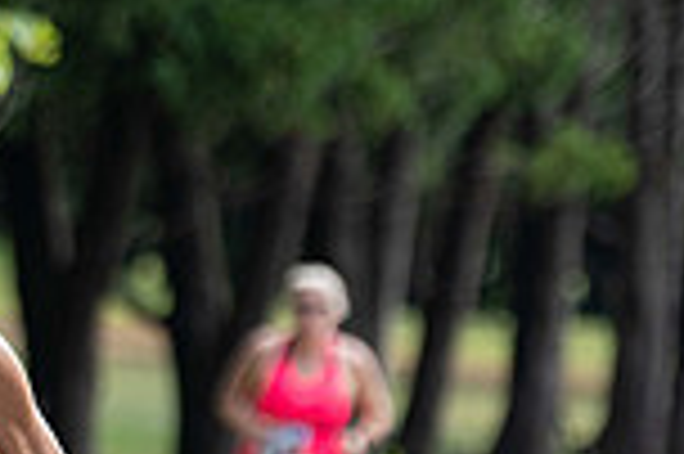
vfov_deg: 2.3
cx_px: -266
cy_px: 677
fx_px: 11236
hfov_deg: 3.5
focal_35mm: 592
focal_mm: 155
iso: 250
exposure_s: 1/400
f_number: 3.5
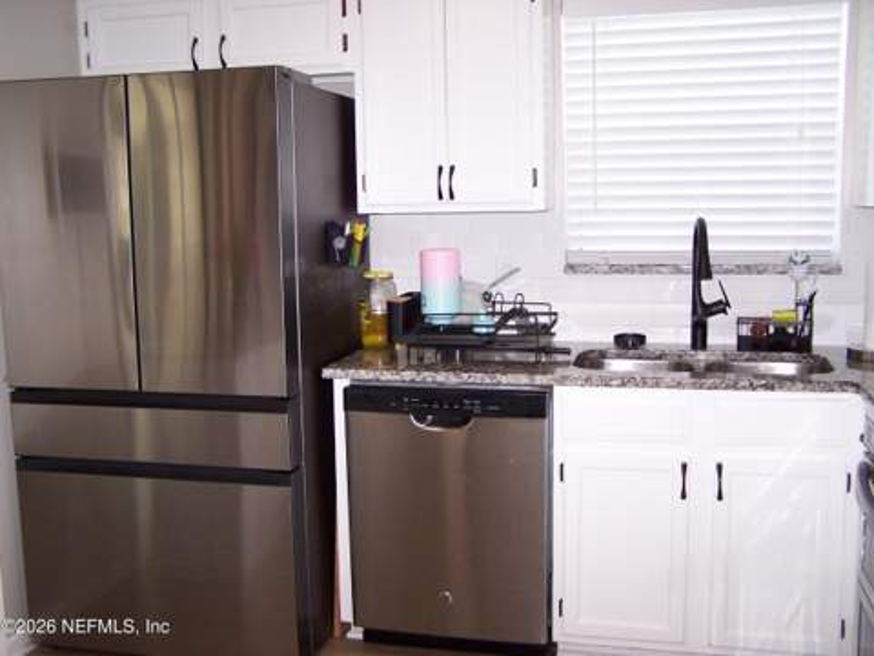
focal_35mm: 38
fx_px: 959
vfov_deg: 37.7
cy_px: 328
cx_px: 437
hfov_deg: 49.0
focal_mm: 6.3
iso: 140
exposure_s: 1/60
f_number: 2.8
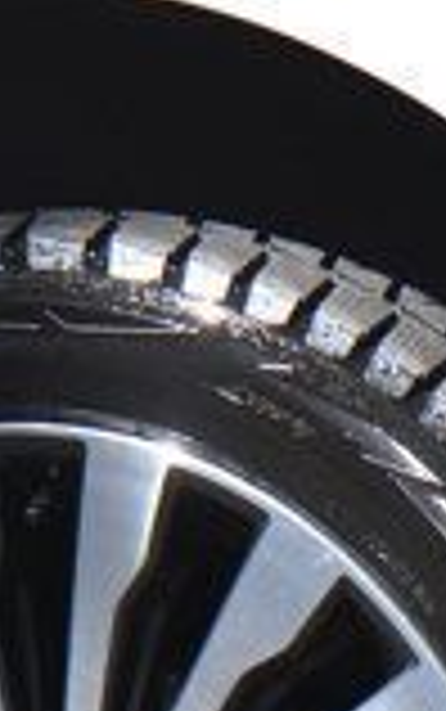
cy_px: 880
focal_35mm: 682
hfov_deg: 1.9
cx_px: 135
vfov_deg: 3.1
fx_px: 13239
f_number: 8
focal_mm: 110
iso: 140
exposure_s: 1/250
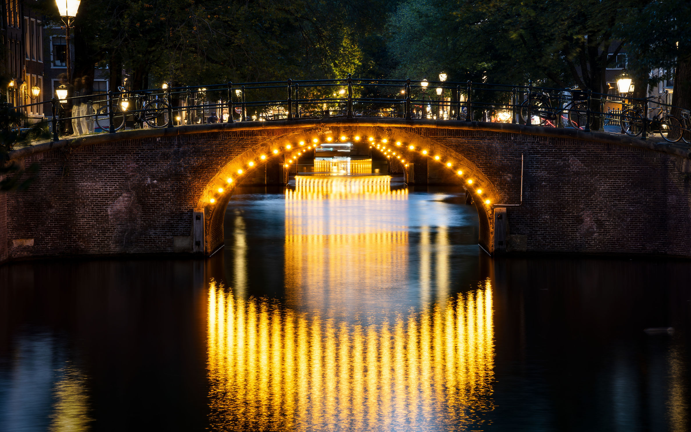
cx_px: 345
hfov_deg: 15.6
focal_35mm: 134
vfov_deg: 9.8
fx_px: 2527
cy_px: 217
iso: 100
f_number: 11
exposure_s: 20
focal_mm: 131.2
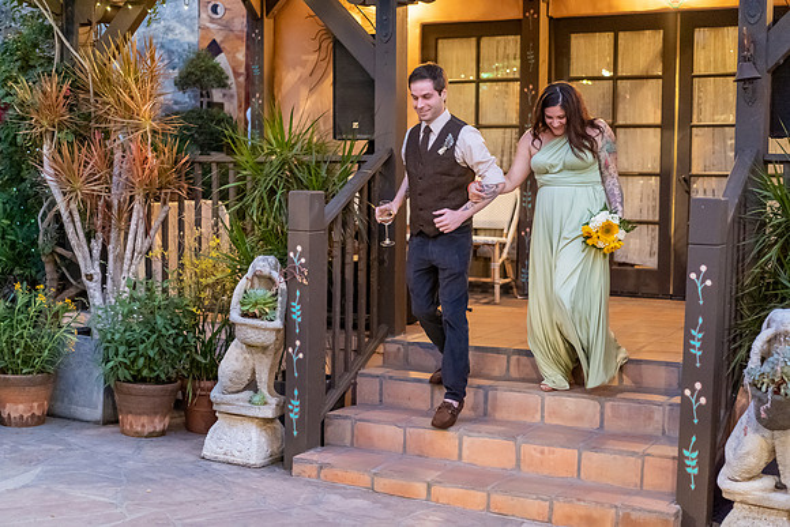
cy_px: 264
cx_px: 395
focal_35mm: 55
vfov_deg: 24.6
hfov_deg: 36.2
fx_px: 1207
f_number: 1.8
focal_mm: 55
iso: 2500
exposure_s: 1/200
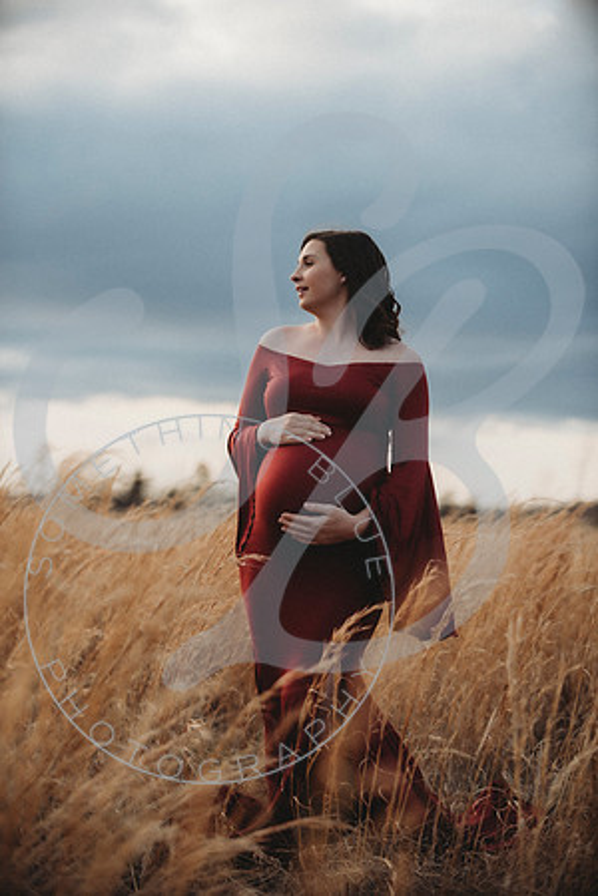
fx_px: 1993
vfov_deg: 25.4
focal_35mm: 80
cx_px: 299
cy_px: 448
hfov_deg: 17.1
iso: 100
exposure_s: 1/500
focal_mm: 80
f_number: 2.8
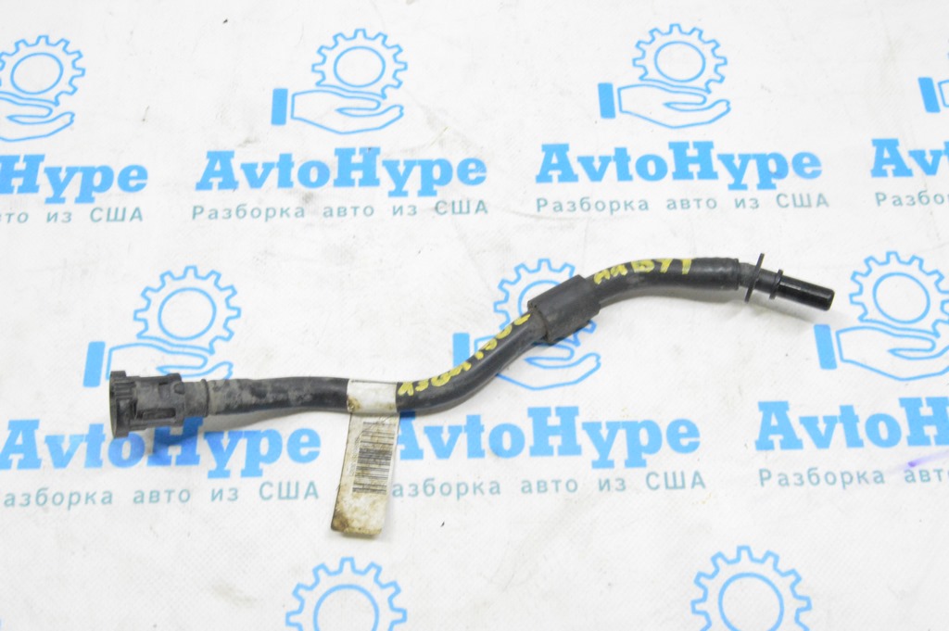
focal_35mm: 39
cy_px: 316
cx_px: 474
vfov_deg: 34.2
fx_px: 1027
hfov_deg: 49.6
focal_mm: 26
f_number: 20
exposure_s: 1/15
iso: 6400
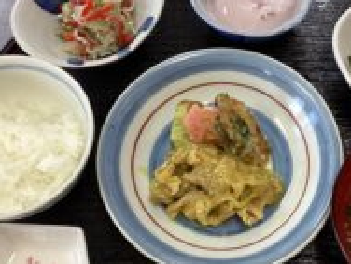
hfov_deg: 31.0
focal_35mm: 62
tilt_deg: -69.3
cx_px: 229
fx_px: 629
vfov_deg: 23.6
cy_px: 154
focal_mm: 3.3
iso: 125
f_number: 2.4
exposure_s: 1/60
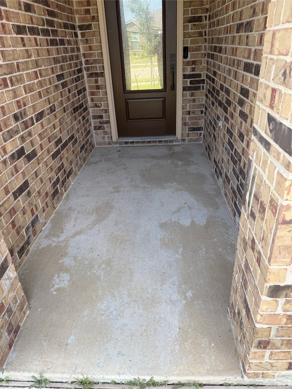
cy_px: 194
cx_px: 146
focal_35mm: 24
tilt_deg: -28.0
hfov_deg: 56.8
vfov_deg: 71.6
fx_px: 270
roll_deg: +2.7
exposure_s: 1/284
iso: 64
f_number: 1.78
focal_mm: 6.76
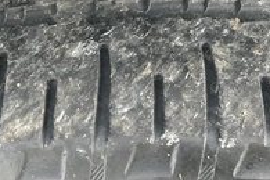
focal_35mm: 62
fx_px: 465
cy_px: 69
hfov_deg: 32.3
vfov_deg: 21.9
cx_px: 154
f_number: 1.8
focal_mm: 3
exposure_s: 1/43
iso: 320
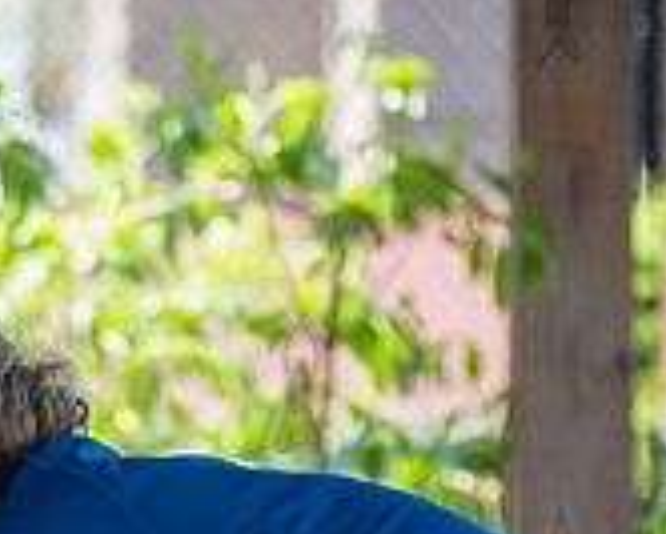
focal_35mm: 276
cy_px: 576
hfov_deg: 6.9
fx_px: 5443
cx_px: -221
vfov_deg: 5.6
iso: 100
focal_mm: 80
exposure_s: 1/250
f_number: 3.2
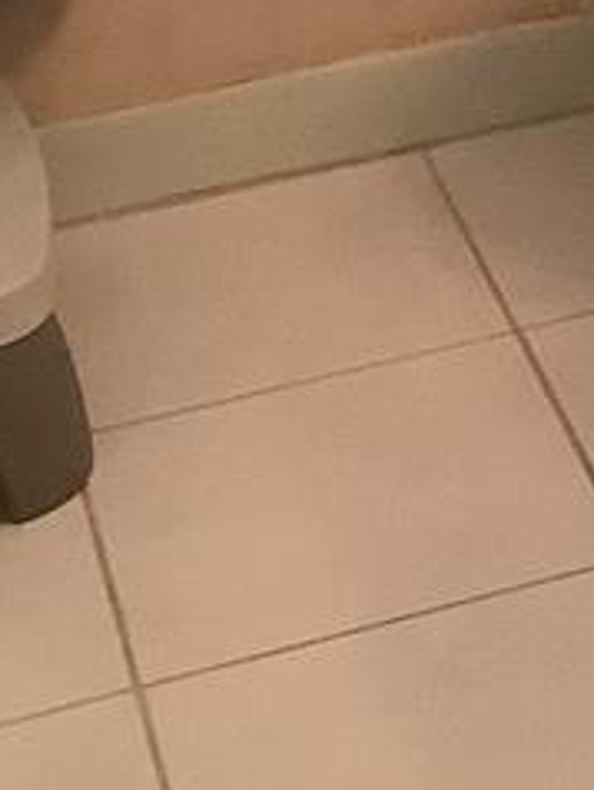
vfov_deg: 11.7
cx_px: 1055
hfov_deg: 9.1
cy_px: -637
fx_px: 3563
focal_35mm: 156
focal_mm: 3.3
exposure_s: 1/60
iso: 250
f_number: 2.4
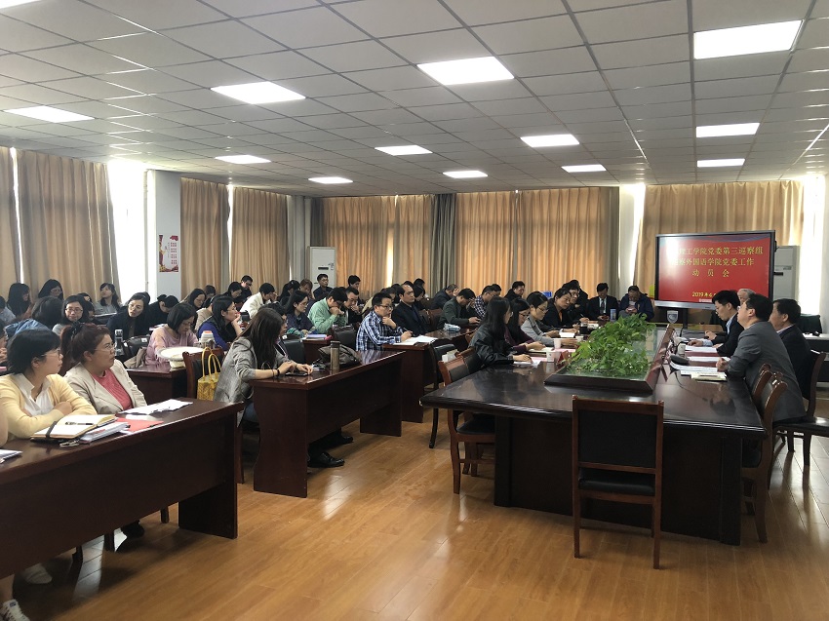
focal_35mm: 29
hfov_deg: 61.7
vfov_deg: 48.2
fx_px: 694
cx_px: 414
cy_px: 310
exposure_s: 1/20
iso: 40
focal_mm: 3.99
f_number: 1.8
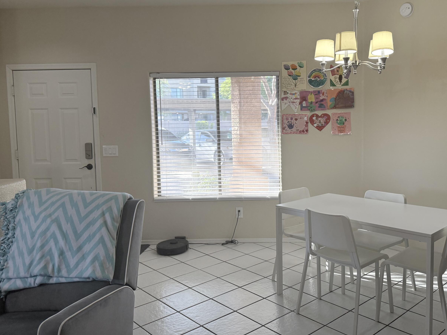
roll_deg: +1.3
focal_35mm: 30
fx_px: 387
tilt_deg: -3.8
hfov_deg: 59.6
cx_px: 264
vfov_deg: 46.7
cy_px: 152
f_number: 1.78
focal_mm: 6.76
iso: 160
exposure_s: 1/126
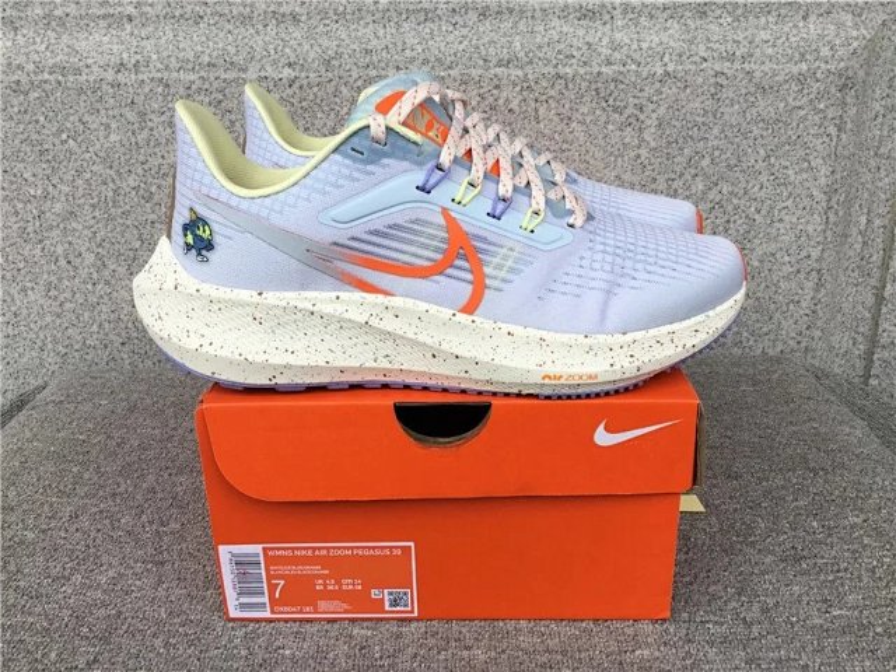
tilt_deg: -20.8
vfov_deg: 45.4
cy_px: 336
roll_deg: +1.4
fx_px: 802
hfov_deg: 58.4
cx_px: 448
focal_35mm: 31
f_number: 2.4
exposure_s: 1/111
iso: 25
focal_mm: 3.3
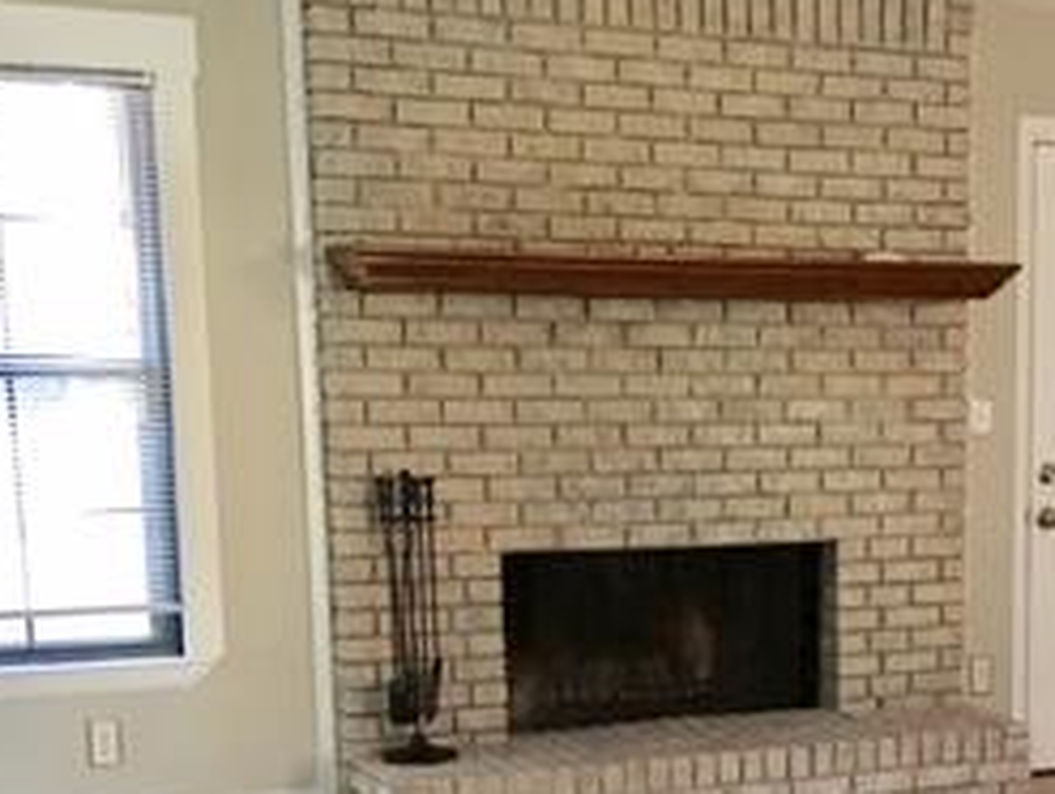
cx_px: 995
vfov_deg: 19.2
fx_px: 2289
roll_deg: -1.8
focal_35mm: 75
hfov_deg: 25.0
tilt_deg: -10.9
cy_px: 777
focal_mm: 4.15
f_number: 2.2
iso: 80
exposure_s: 1/10
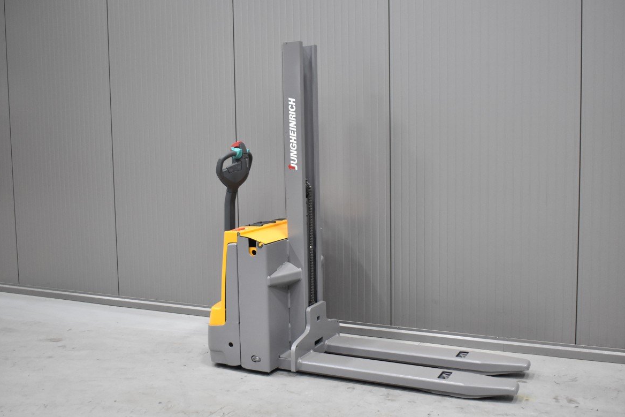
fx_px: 669
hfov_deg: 50.1
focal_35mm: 39
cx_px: 315
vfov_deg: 34.6
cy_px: 211
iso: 1600
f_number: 4
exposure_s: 1/60
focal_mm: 25
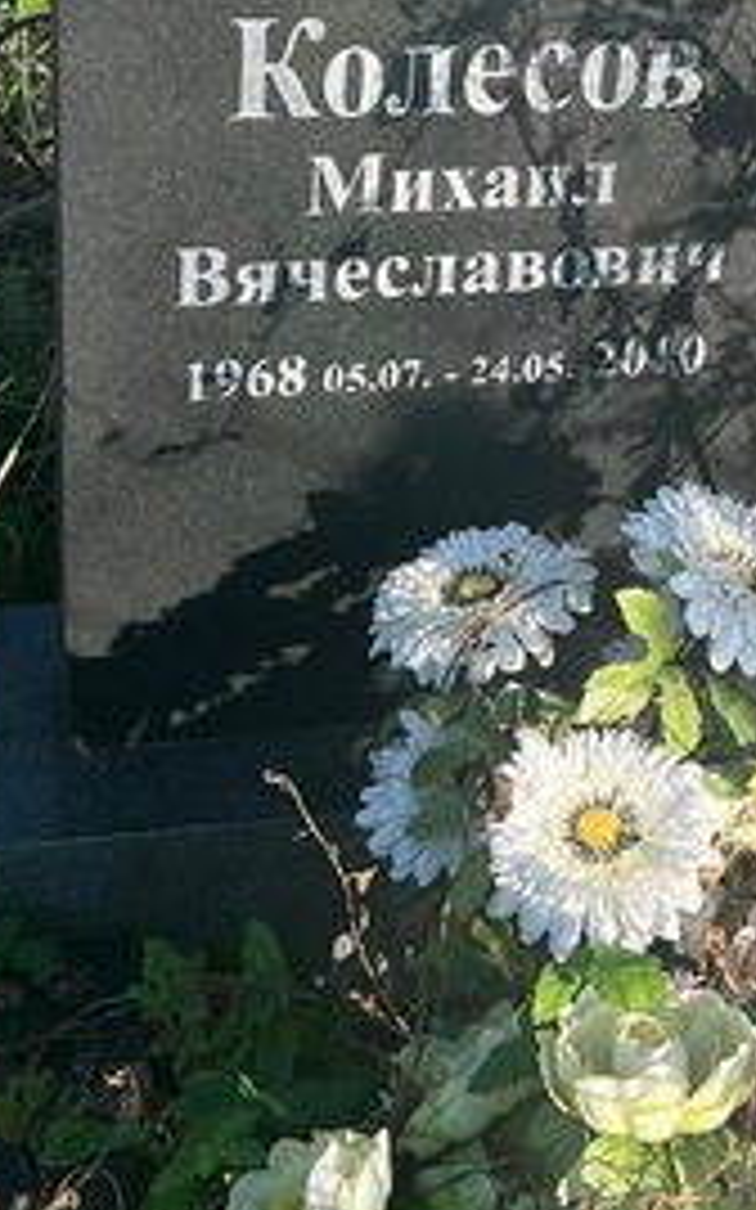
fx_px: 2705
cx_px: 580
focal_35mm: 82
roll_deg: -8.4
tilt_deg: -27.6
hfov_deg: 15.8
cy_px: 148
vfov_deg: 24.6
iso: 50
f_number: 1.5
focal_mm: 5.7
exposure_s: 1/1295
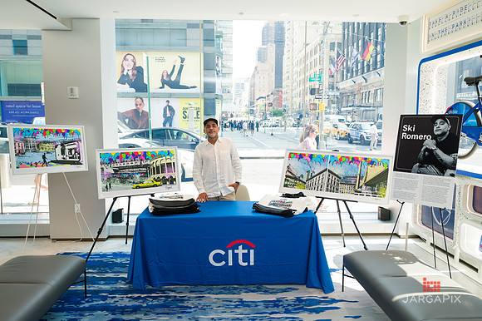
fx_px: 392
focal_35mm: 29
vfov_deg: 44.6
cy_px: 160
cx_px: 239
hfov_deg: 63.2
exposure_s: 1/160
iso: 200
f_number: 3.2
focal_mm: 28
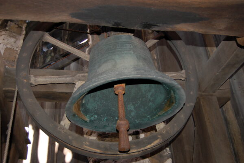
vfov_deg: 34.2
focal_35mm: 39
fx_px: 264
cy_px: 82
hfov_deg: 49.6
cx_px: 122
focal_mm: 26
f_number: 4
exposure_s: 1/60
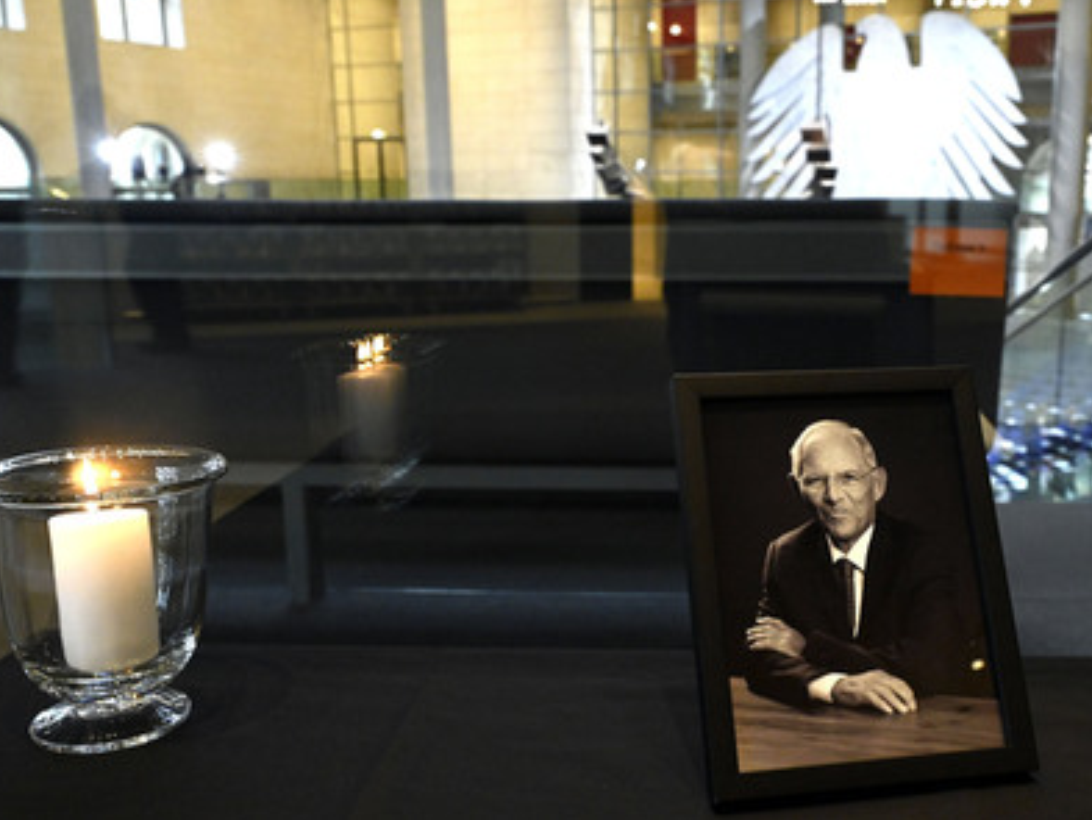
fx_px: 1010
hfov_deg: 56.7
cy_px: 409
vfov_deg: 44.2
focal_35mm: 32
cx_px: 585
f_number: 7.1
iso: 6400
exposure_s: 1/100
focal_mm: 29
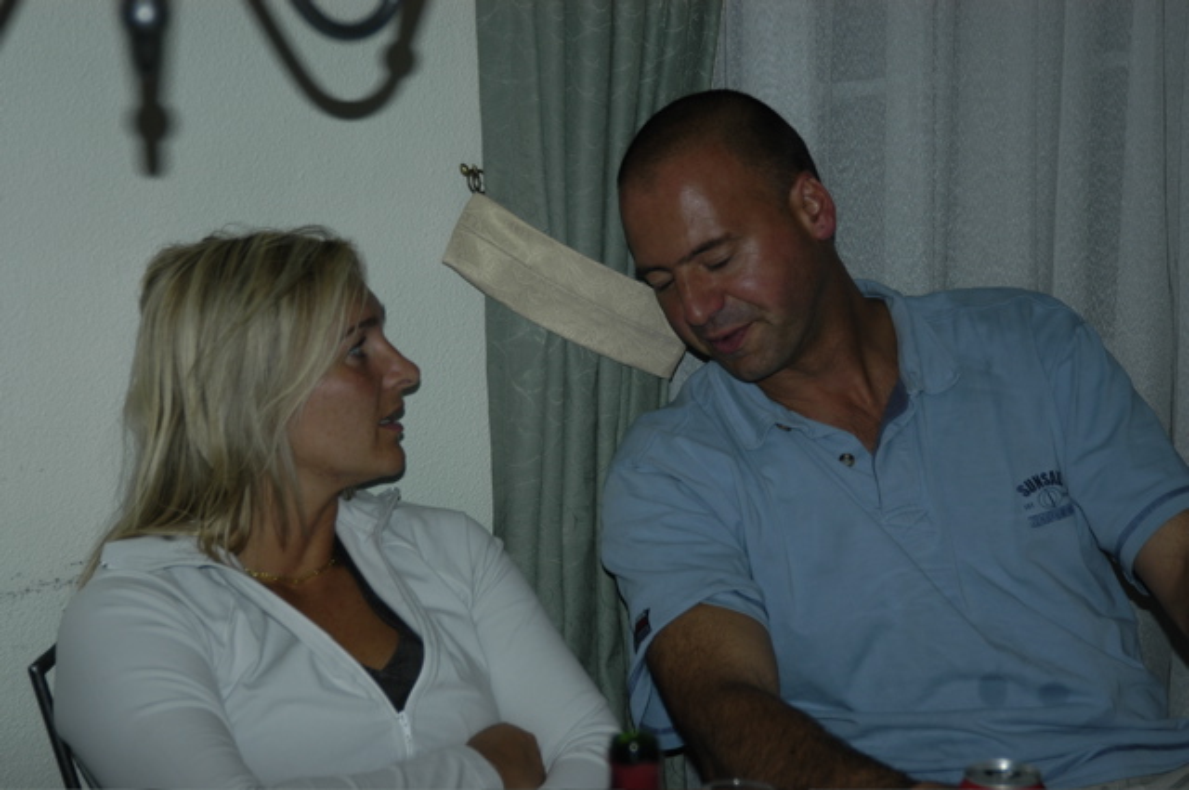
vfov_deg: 15.7
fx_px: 2870
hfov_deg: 23.4
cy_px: 395
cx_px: 594
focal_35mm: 87
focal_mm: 58
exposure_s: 1/60
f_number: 4.5
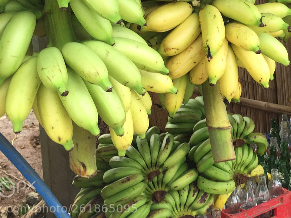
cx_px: 240
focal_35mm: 59
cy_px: 16
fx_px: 496
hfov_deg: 31.7
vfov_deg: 24.0
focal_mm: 4.15
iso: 40
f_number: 2.2
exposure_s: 1/120
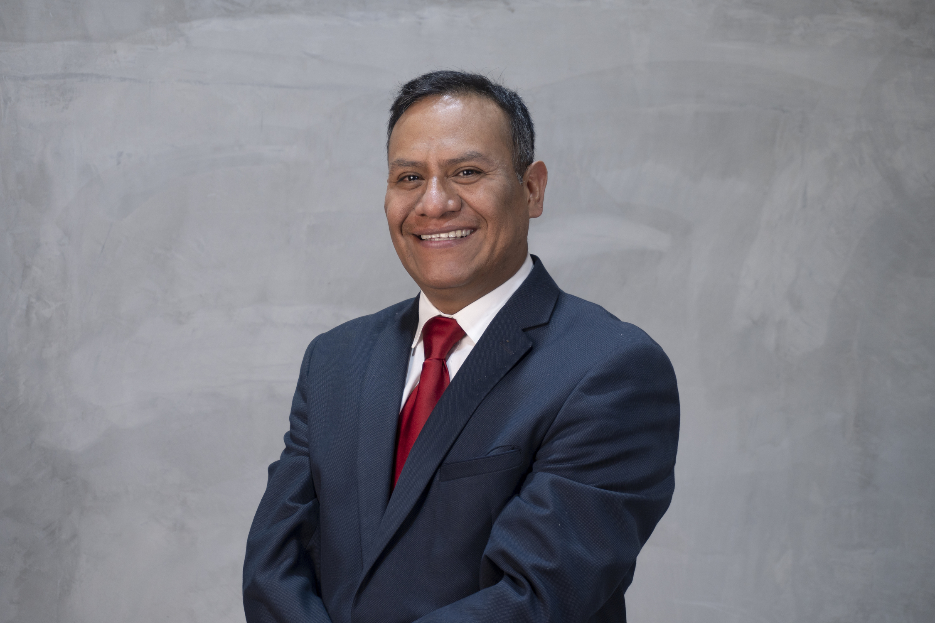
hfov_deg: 27.0
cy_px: 312
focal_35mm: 75
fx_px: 1948
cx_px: 468
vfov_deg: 18.2
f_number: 5.6
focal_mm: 50
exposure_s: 1/40
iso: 125
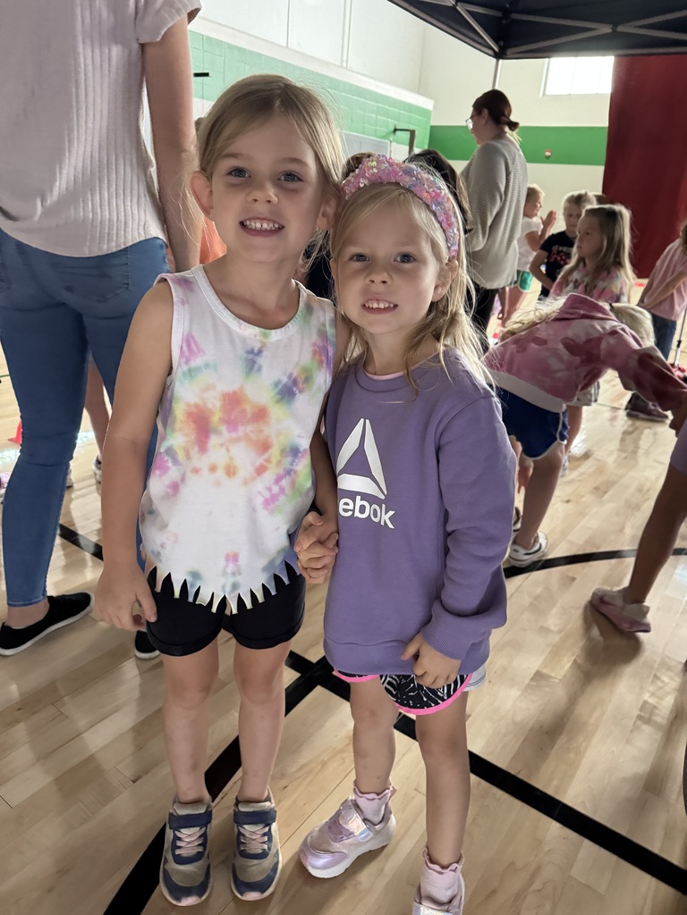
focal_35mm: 24
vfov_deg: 71.6
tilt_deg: -22.2
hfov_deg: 56.8
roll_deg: -3.4
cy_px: 458
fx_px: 635
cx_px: 344
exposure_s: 1/40
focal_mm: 6.76
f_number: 1.78
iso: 1000
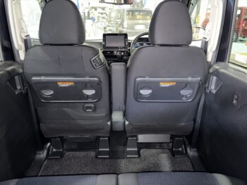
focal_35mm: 26
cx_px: 124
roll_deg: -0.2
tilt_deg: -23.4
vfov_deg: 53.1
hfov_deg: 67.3
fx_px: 186
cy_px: 92
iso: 400
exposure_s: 1/6
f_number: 1.6
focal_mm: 5.96
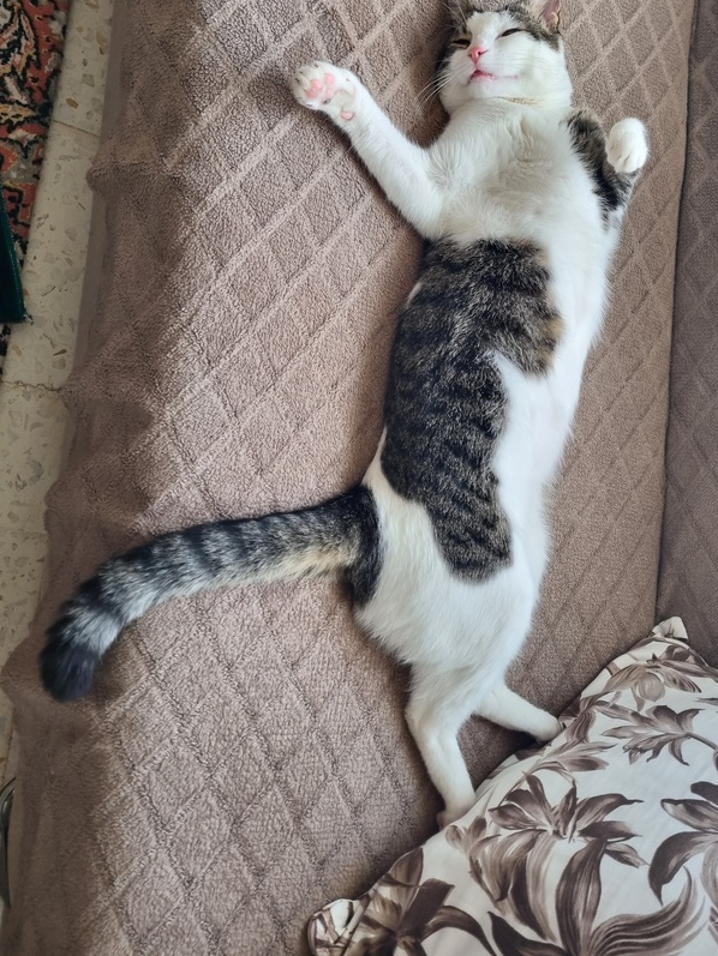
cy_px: 405
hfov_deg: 46.8
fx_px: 829
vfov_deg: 59.7
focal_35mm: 30
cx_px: 390
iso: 160
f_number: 1.8
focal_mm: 5.4
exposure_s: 1/100
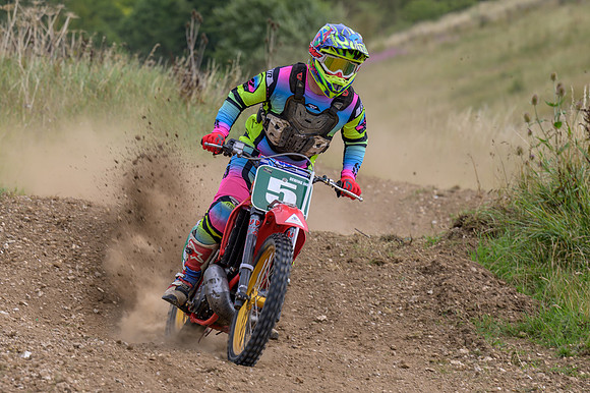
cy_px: 241
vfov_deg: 5.0
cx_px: 228
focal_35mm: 275
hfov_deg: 7.5
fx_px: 4507
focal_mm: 145
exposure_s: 1/400
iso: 64
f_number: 4.5
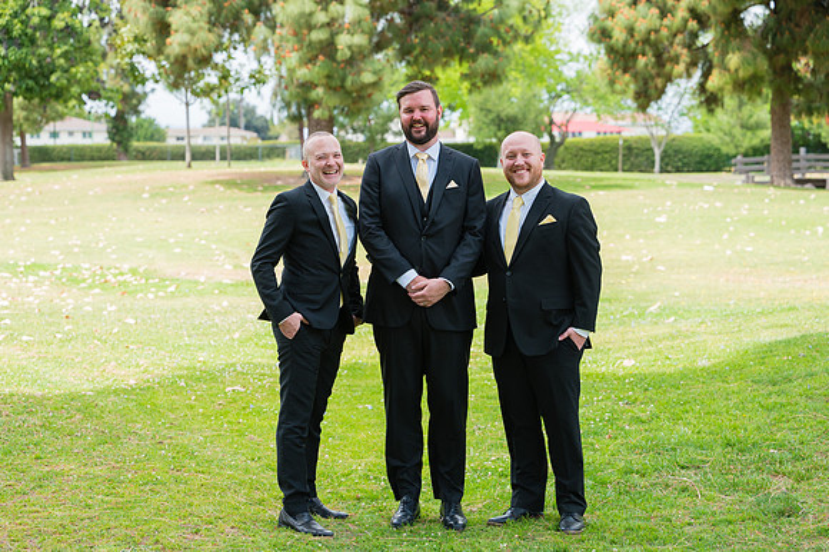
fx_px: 1611
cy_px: 276
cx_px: 414
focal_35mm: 70
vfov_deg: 19.4
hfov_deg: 28.9
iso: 500
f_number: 4
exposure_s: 1/1600
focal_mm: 70
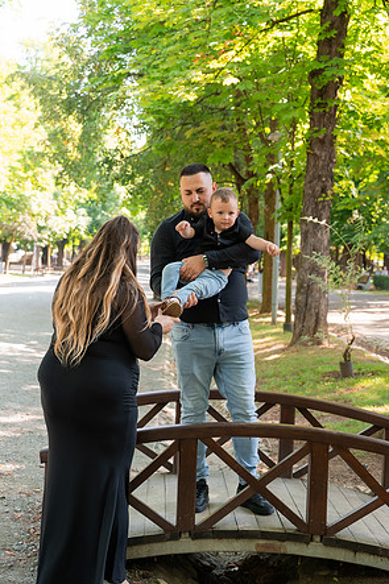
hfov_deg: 22.2
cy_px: 291
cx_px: 181
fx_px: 989
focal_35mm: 61
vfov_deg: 32.9
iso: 320
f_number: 3.5
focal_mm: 40
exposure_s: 1/200
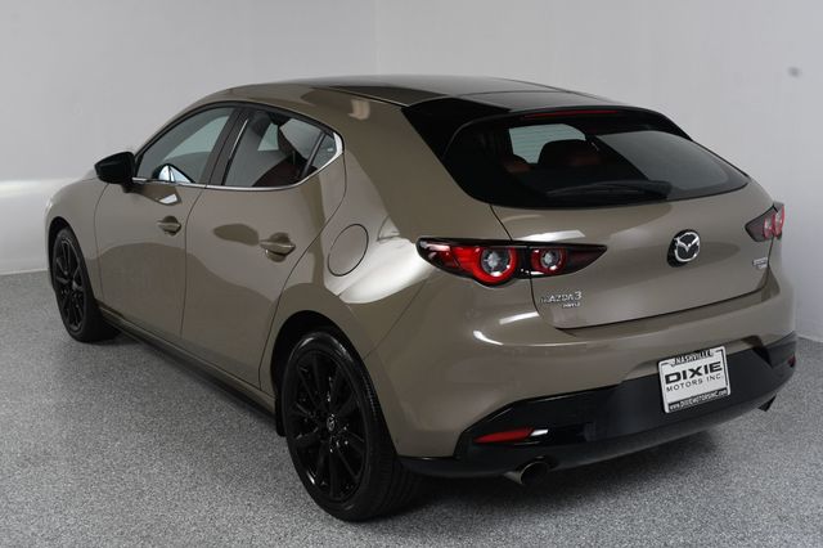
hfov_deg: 43.6
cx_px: 412
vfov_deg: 29.8
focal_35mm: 45
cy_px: 274
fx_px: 1028
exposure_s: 1/160
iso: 100
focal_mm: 30
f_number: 10
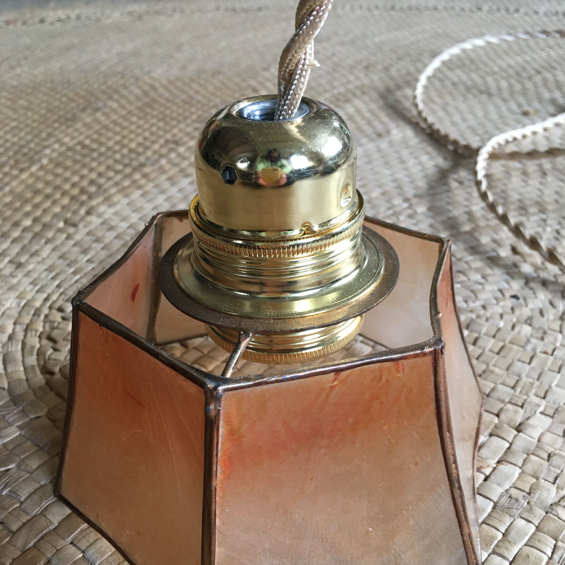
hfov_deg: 47.2
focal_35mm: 35
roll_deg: +1.0
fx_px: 646
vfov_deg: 46.9
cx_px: 281
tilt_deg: -34.8
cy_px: 340
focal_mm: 4.15
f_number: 2.2
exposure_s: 1/33
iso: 160
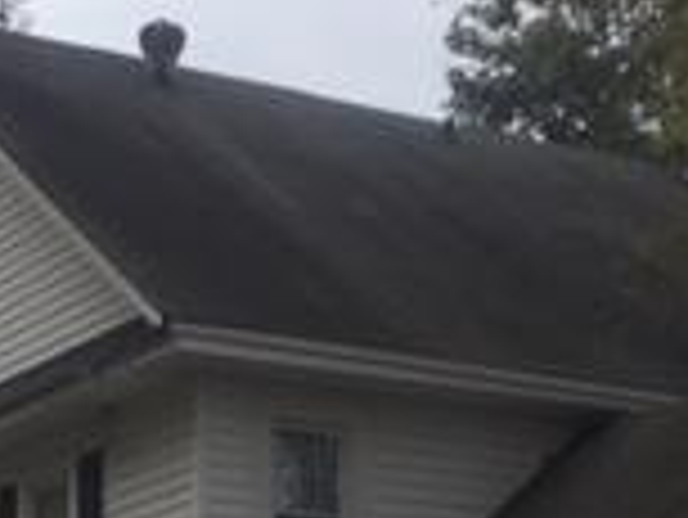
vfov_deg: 12.0
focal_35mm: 121
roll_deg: +0.6
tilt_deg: +8.2
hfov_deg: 16.3
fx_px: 2407
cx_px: 270
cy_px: 613
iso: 32
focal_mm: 4.15
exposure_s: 1/1041
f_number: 2.2
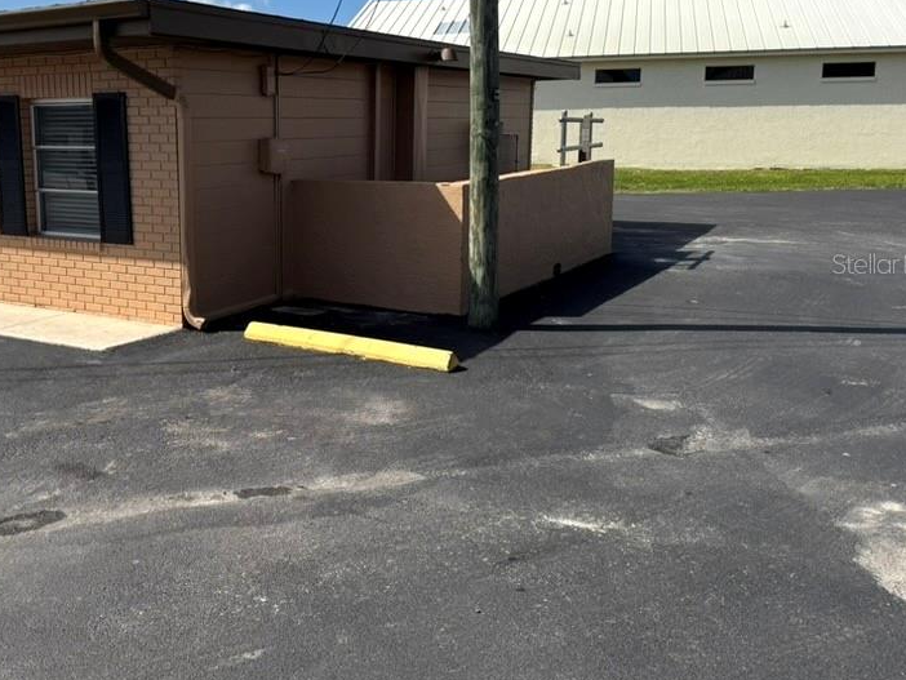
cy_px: 263
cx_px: 293
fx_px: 916
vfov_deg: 40.5
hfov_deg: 51.5
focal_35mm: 35
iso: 80
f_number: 1.78
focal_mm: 6.76
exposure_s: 1/5348
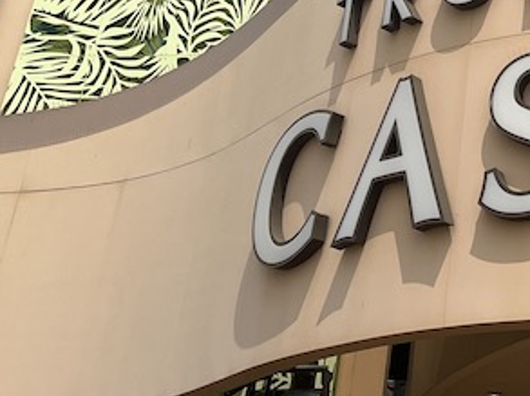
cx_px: 593
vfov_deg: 14.7
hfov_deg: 20.5
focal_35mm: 91
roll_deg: -1.8
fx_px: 1392
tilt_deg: +35.6
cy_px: -253
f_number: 1.6
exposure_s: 1/6494
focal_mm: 5.1
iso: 50
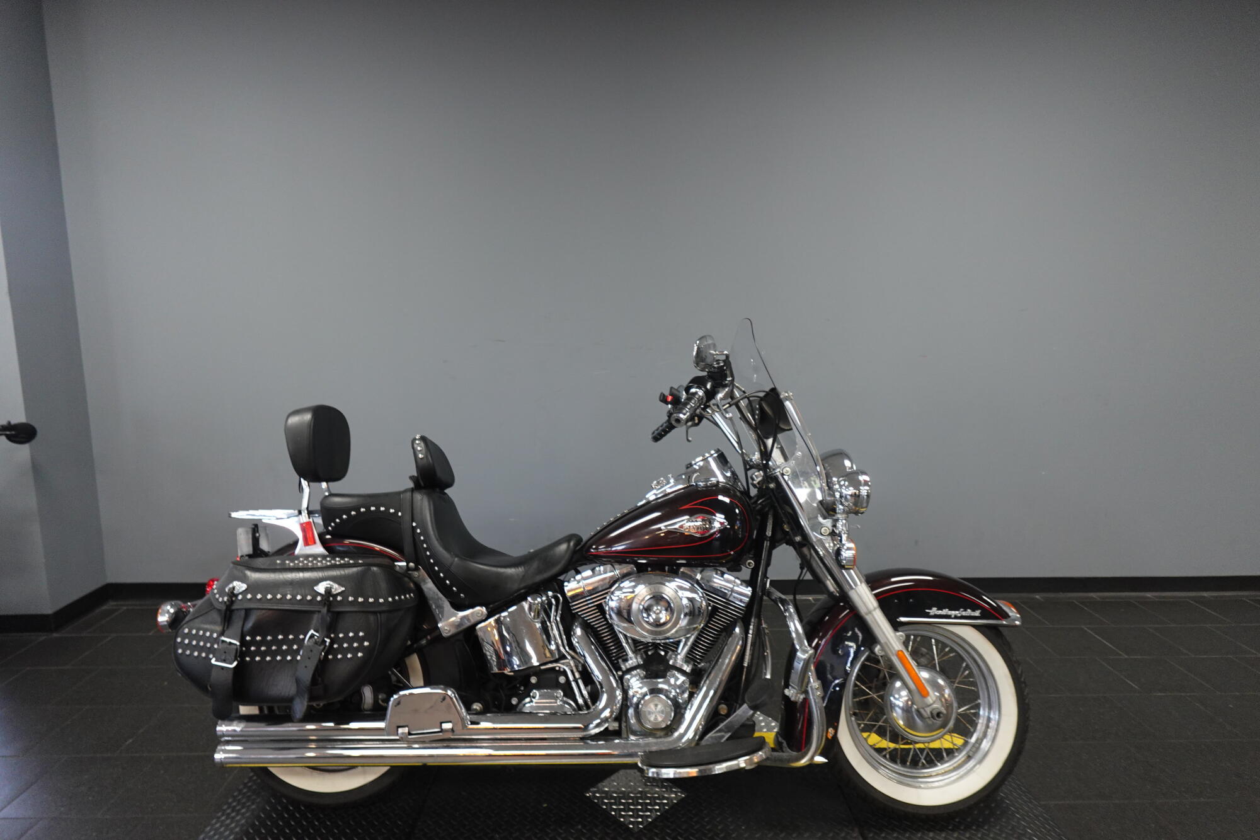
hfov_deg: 84.0
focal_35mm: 20
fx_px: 700
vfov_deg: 61.9
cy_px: 420
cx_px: 630
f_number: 2
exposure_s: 1/80
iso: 500
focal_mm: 7.6
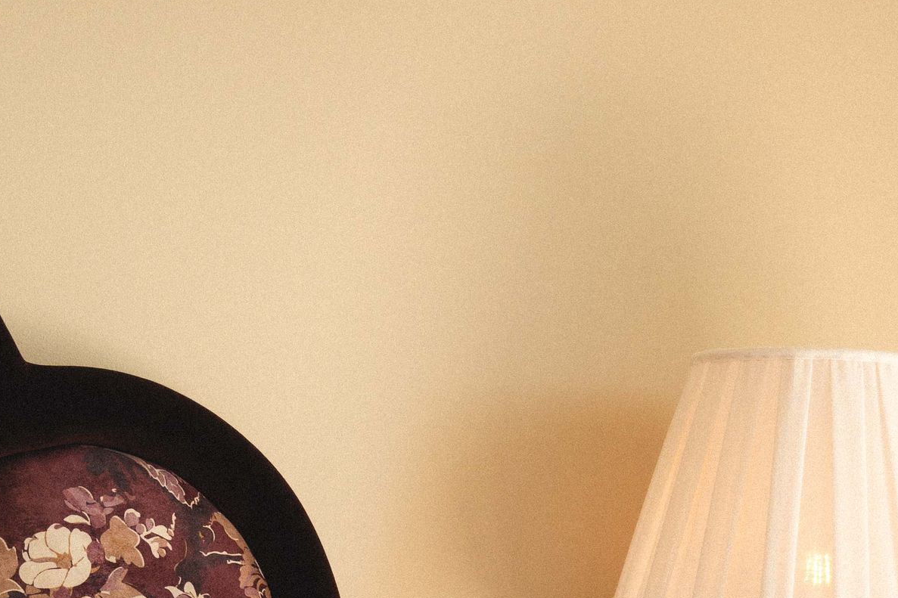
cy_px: 704
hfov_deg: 18.6
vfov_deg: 12.2
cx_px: 449
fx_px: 2743
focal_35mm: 110
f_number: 4
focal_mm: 34
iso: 250
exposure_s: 1/320
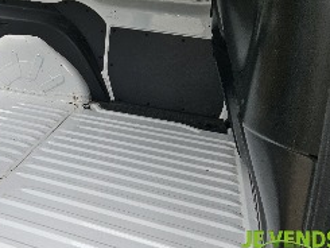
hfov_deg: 45.4
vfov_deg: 36.2
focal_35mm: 39
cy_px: 71
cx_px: 66
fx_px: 372
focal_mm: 5.4
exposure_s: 1/359
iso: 100
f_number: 1.8
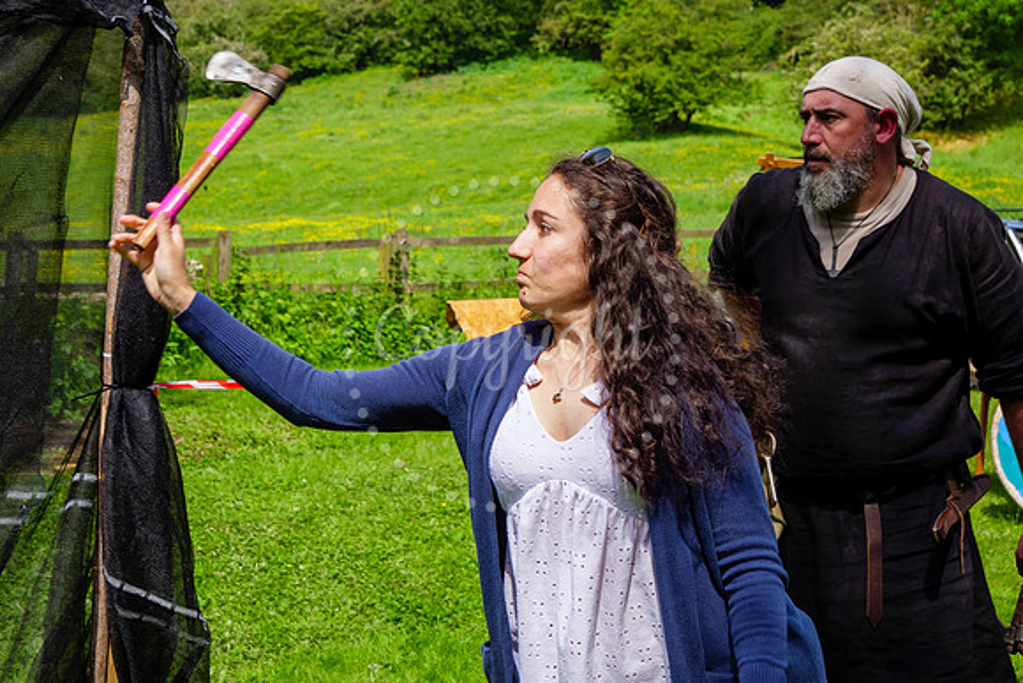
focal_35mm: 62
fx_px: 1775
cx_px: 512
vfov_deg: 21.8
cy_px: 285
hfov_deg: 32.2
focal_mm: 28
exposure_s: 1/1000
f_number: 4.7
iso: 200
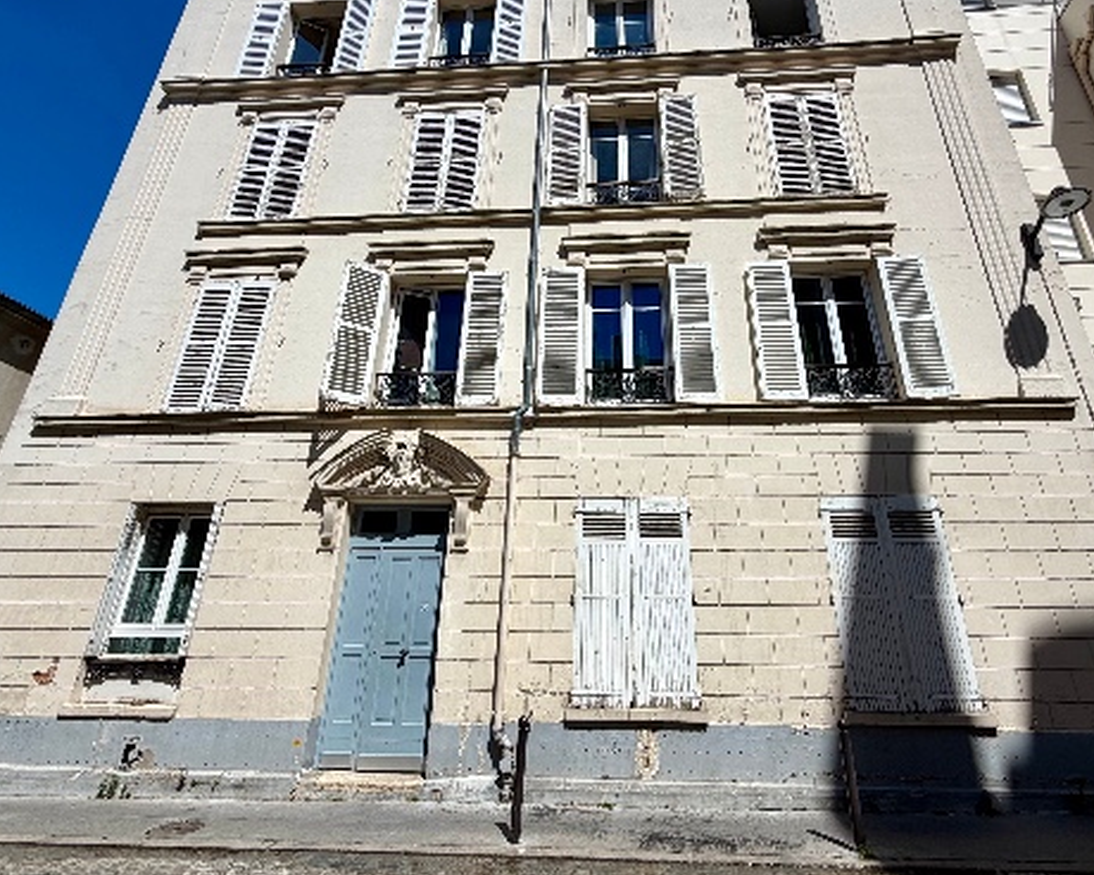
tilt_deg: +23.4
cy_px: 379
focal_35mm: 19
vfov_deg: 70.5
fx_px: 615
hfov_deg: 83.1
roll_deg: -0.3
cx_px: 592
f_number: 2.2
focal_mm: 2.22
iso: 20
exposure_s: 1/1698
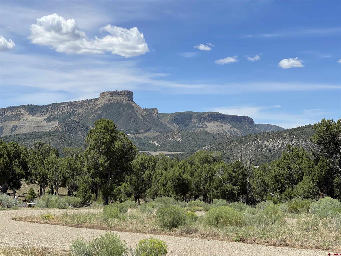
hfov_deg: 30.3
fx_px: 630
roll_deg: +1.0
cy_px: 128
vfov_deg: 22.9
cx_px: 170
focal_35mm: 64
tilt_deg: +2.7
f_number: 2.2
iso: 20
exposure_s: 1/1575
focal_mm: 7.5
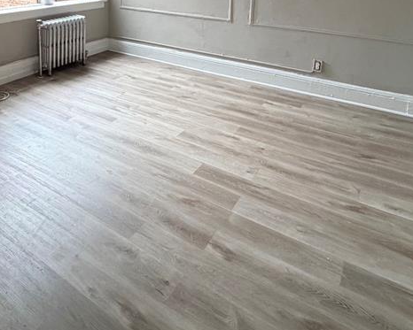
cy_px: -4
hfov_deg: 56.4
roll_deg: -0.5
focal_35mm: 30
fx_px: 367
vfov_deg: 41.8
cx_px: 113
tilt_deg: -5.5
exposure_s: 1/93
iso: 320
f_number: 2.2
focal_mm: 2.22
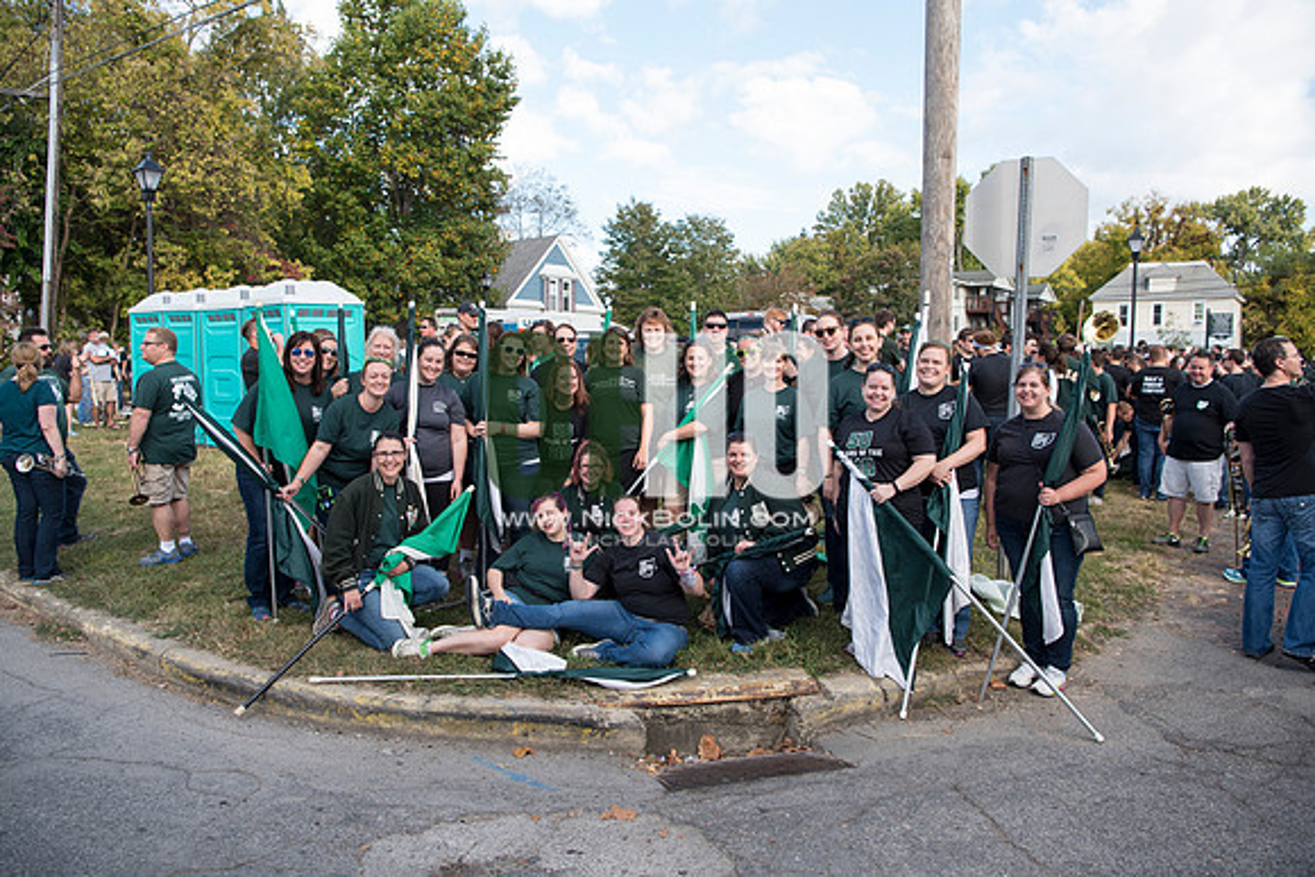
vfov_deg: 53.2
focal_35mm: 24
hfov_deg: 73.7
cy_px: 438
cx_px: 658
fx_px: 877
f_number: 4.5
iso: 250
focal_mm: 24
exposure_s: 1/500
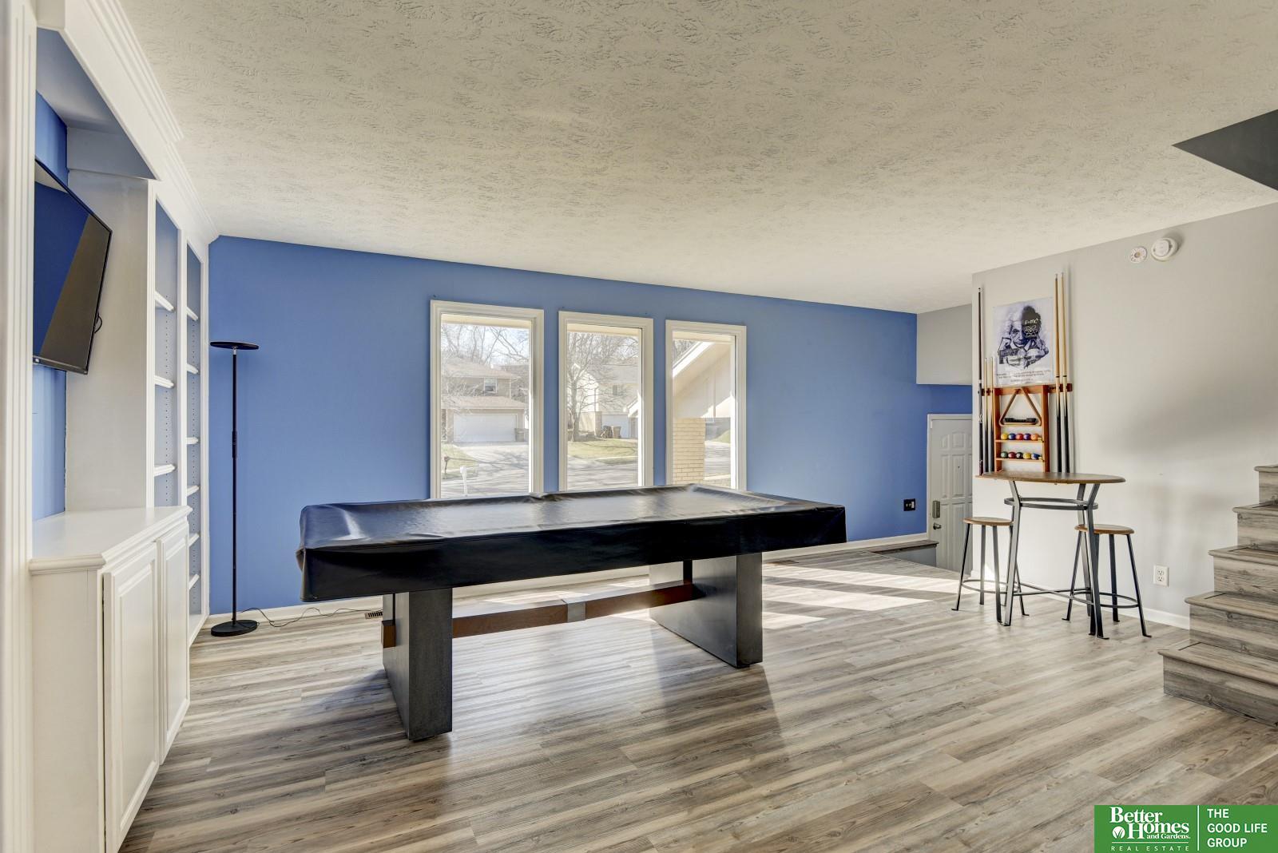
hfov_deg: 73.7
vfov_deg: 53.2
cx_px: 639
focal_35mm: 24
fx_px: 852
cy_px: 426
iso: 400
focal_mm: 24
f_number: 8
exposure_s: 1/125
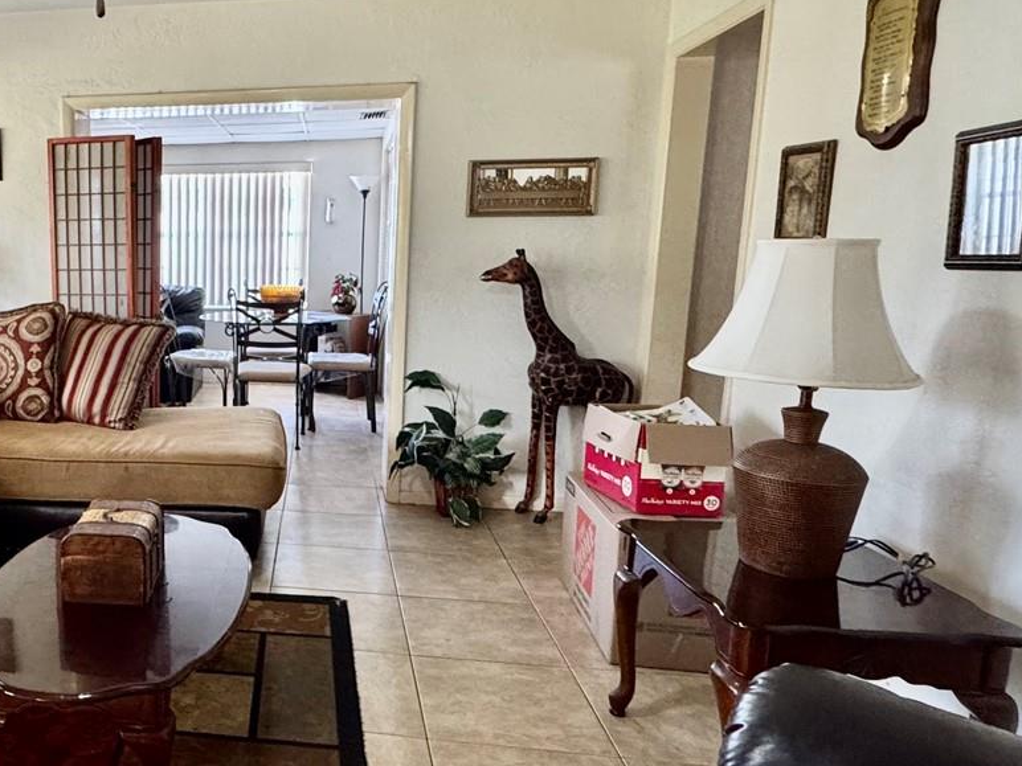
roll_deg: +0.0
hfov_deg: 55.6
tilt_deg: -10.2
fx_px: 856
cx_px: 155
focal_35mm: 29
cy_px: 385
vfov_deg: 48.2
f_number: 2.2
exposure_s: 1/60
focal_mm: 2.22
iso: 400
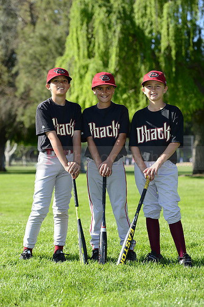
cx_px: 102
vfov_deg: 20.0
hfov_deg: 13.4
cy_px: 154
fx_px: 870
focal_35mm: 102
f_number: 5.6
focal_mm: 102
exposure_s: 1/500
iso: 200
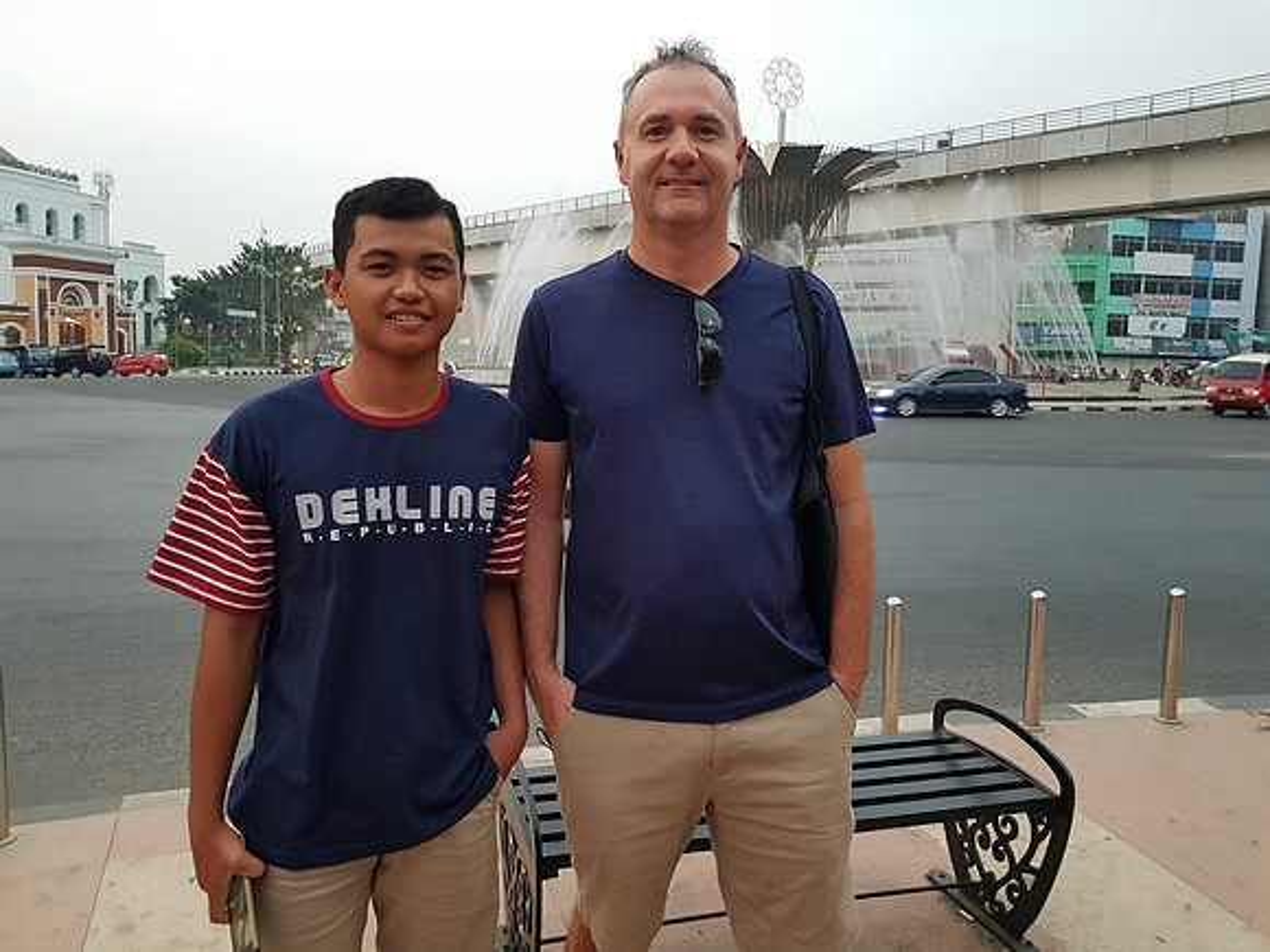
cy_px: 476
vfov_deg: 53.1
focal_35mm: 26
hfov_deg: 67.3
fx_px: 954
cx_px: 635
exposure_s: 1/50
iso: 200
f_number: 1.7
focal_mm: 4.2
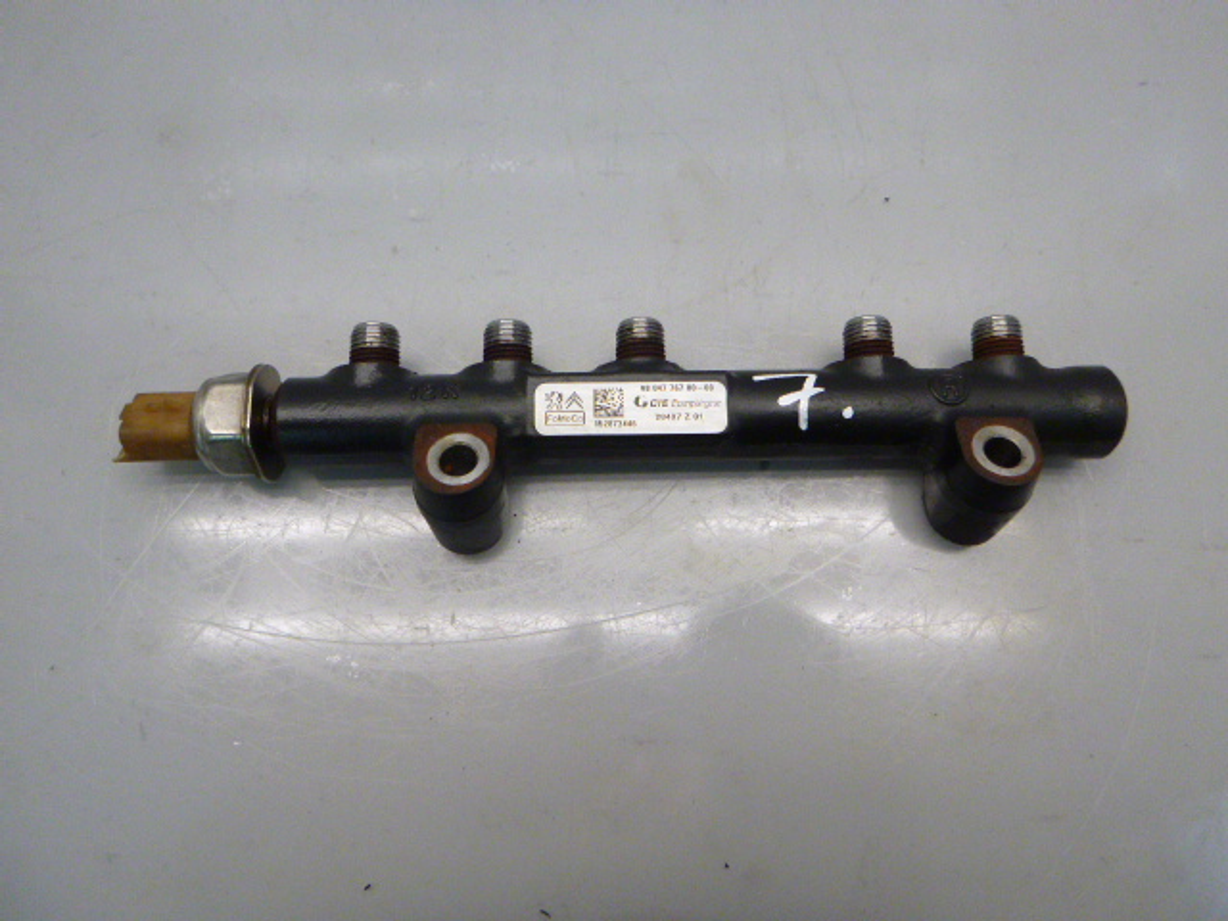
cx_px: 614
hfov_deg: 69.4
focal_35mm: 25
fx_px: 887
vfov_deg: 54.9
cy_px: 460
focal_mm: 4.5
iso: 320
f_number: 3.9
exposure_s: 1/60
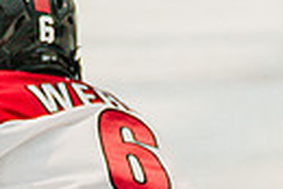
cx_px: 151
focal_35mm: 1617
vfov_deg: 0.9
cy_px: 396
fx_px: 12725
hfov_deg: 1.3
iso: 1600
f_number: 4
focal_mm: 234
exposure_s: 1/3200
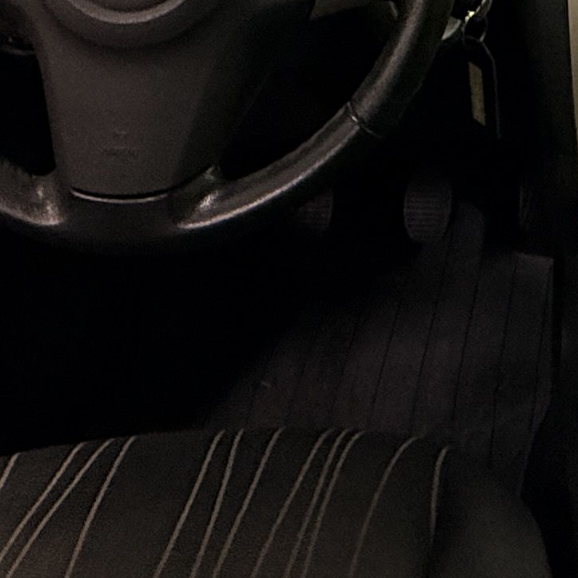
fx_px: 1303
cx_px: 690
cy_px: -178
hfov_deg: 23.0
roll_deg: +0.2
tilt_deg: -17.3
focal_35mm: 69
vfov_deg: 22.3
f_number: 2.2
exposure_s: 1/100
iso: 250
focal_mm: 2.22
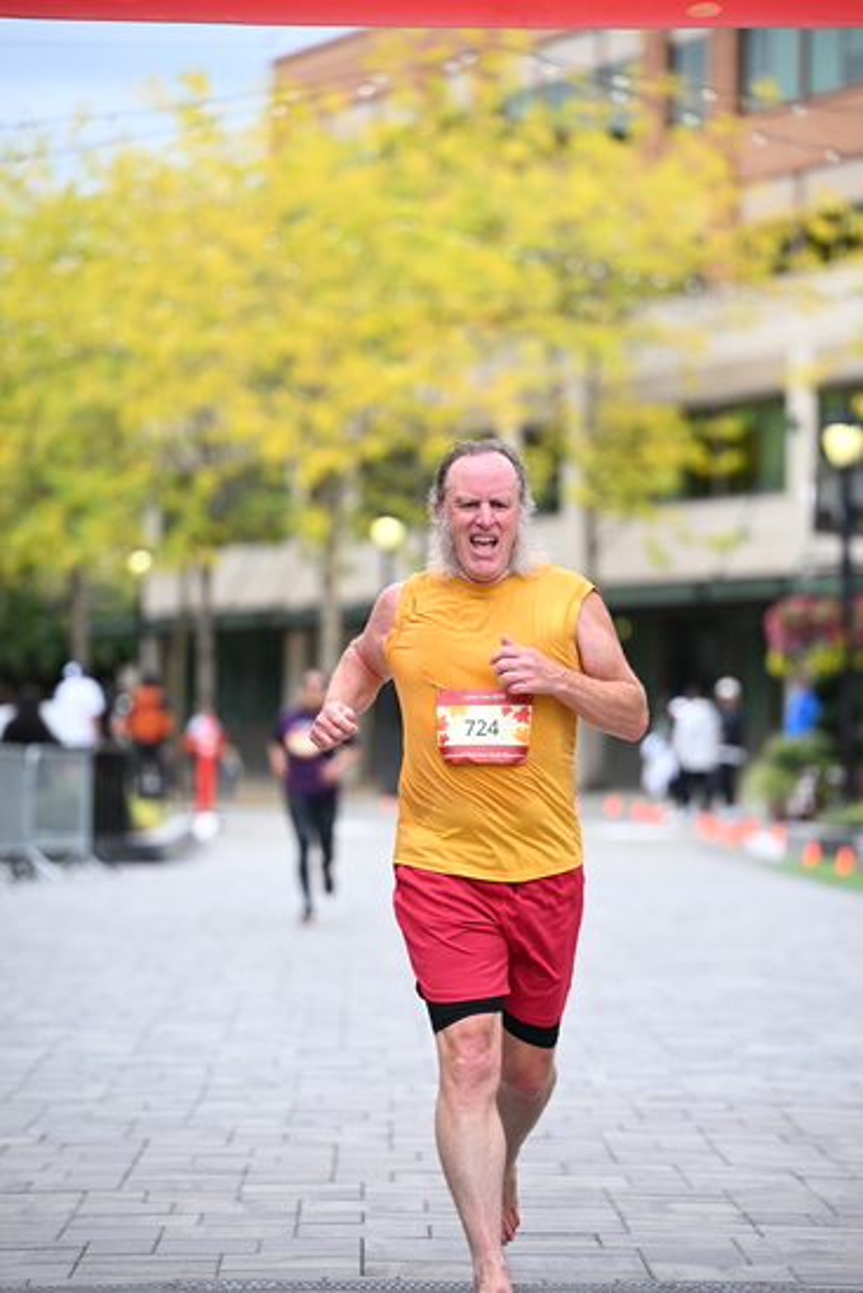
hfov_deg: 10.2
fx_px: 4851
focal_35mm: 135
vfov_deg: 15.2
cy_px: 646
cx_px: 432
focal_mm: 135
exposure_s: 1/2000
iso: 640
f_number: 2.8
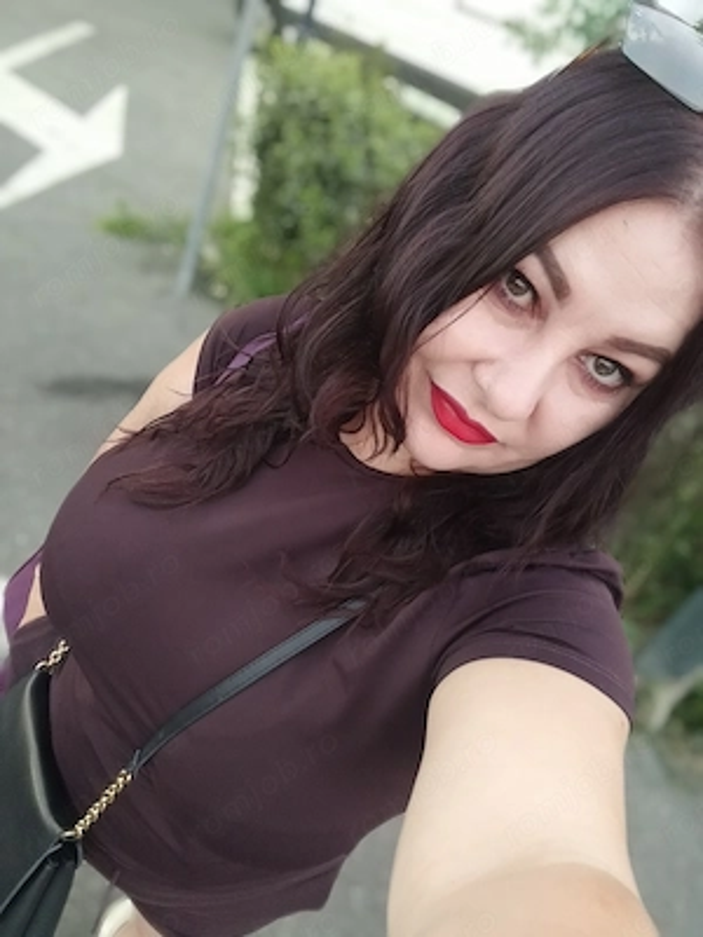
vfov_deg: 81.7
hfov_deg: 66.0
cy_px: 468
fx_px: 542
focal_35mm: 20
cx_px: 352
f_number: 2.45
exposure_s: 1/25
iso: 280
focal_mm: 3.49
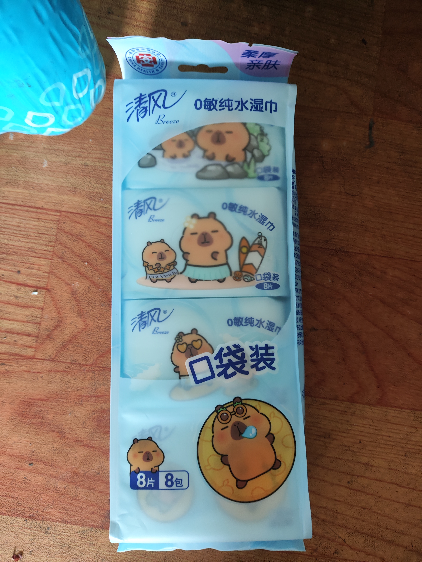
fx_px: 390
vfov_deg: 71.6
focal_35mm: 24
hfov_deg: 56.9
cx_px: 211
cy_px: 281
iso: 794
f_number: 1.8
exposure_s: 1/33.3
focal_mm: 4.68
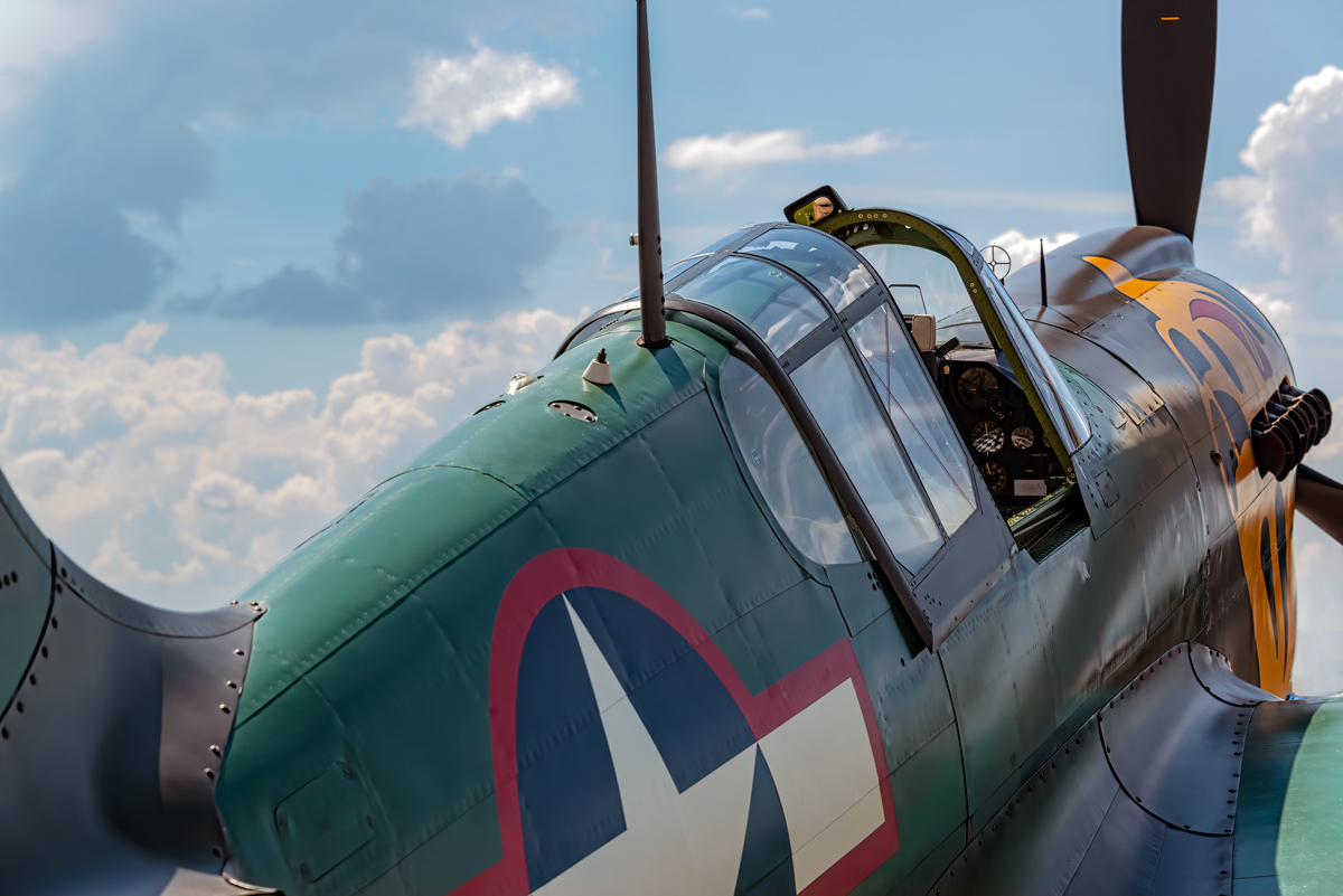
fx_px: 3918
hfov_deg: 19.4
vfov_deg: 13.1
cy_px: 448
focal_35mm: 105
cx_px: 672
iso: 280
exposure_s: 1/800
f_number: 8
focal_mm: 105
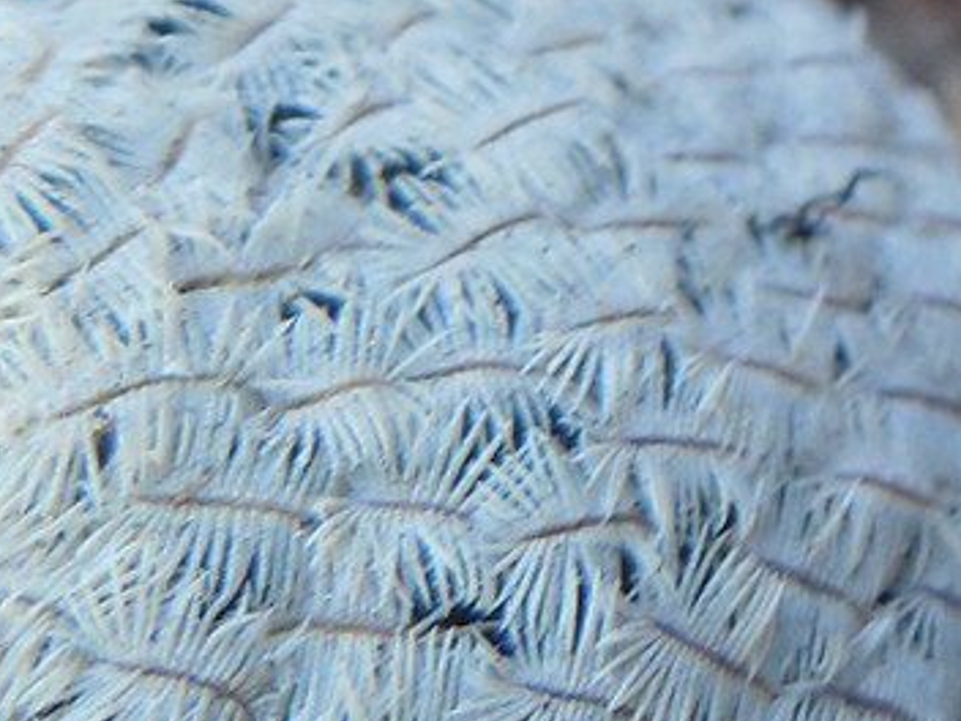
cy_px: -833
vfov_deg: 9.6
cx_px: 1974
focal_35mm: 141
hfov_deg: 12.3
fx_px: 3914
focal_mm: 5.6
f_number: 3.6
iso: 125
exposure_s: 1/60
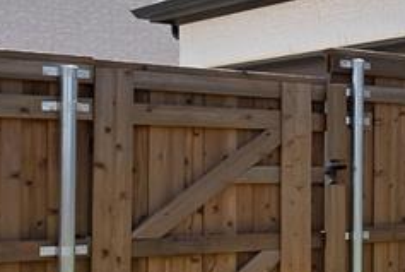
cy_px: 62
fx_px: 924
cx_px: 836
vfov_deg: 16.6
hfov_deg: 17.1
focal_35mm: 82
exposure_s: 1/80
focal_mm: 19
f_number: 8
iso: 125
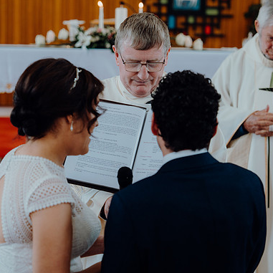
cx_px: 128
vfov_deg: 19.7
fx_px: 785
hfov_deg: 19.7
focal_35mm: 88
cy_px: 136
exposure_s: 1/200
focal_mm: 68
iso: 500
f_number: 2.8
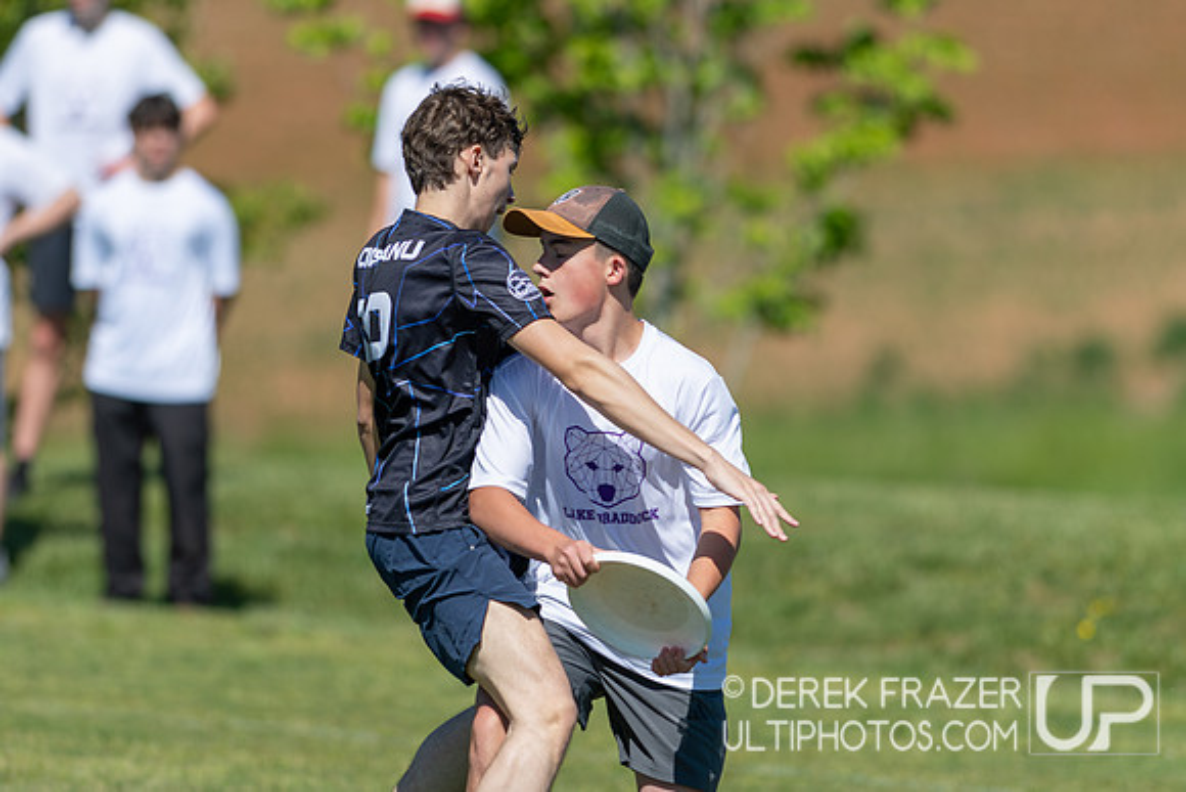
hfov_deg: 4.8
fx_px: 14284
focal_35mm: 433
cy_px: 439
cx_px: 589
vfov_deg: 3.2
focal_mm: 300
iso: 100
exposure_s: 1/4000
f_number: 2.8
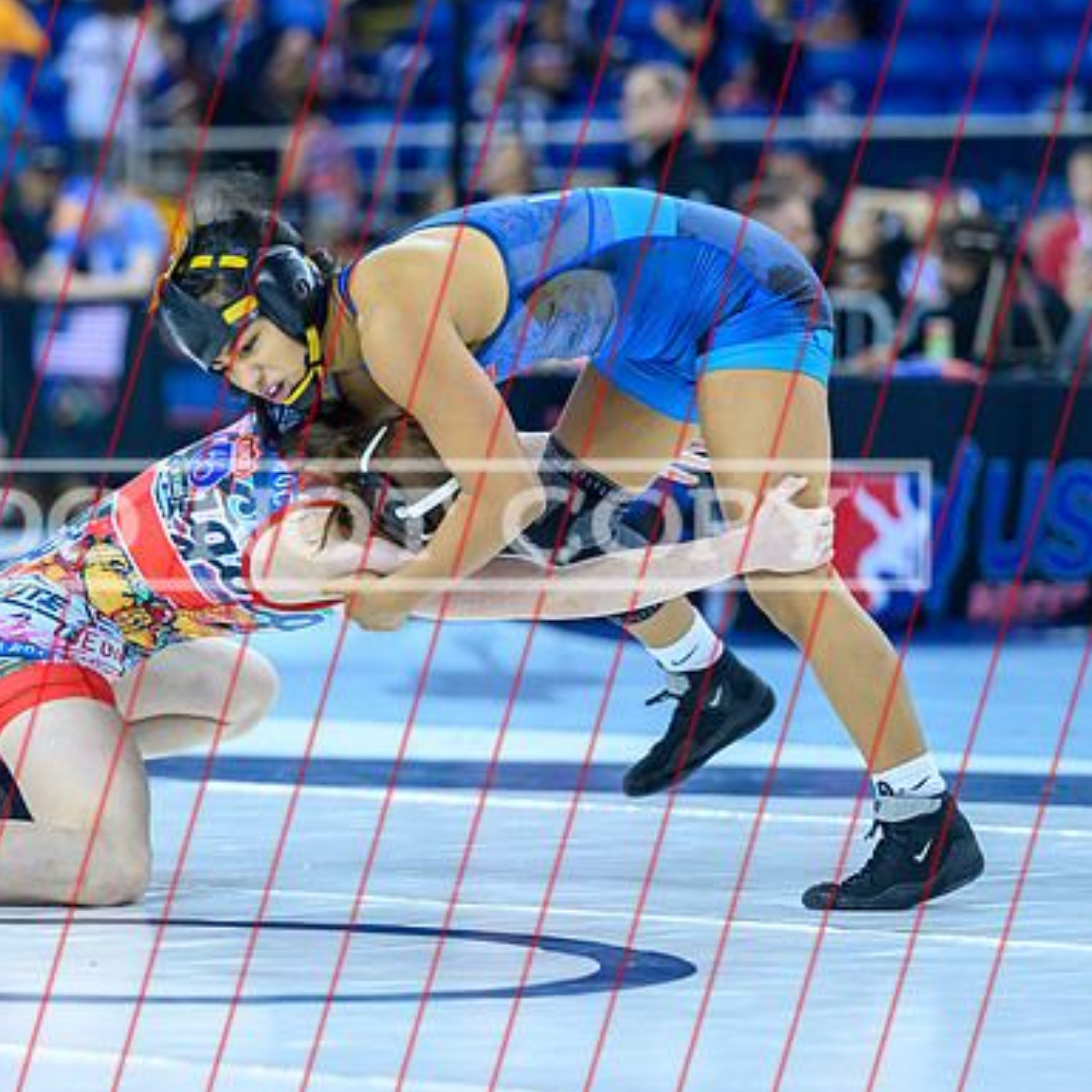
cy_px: 498
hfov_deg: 8.5
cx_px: 286
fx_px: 7352
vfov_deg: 8.5
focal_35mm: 206
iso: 2000
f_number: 2.8
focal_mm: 115
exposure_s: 1/800
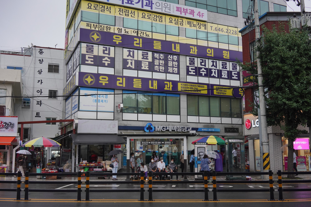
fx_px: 302
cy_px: 104
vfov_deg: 37.9
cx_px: 156
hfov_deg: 54.4
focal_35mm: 35
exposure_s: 1/100
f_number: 10
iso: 800
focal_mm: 35
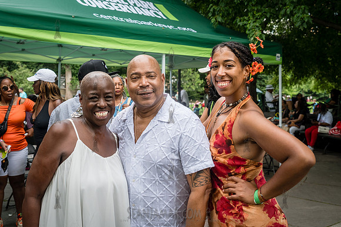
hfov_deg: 45.2
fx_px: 408
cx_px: 151
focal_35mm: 43
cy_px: 87
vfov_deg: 30.9
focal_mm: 35
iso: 640
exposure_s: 1/800
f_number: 4.5
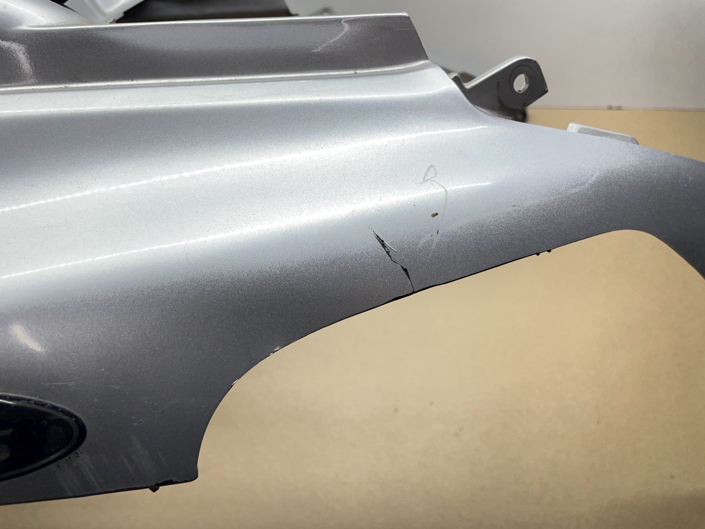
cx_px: 352
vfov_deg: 53.1
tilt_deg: -58.9
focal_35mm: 26
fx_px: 530
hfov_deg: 67.3
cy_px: 264
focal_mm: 4.2
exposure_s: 1/100
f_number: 1.6
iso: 50
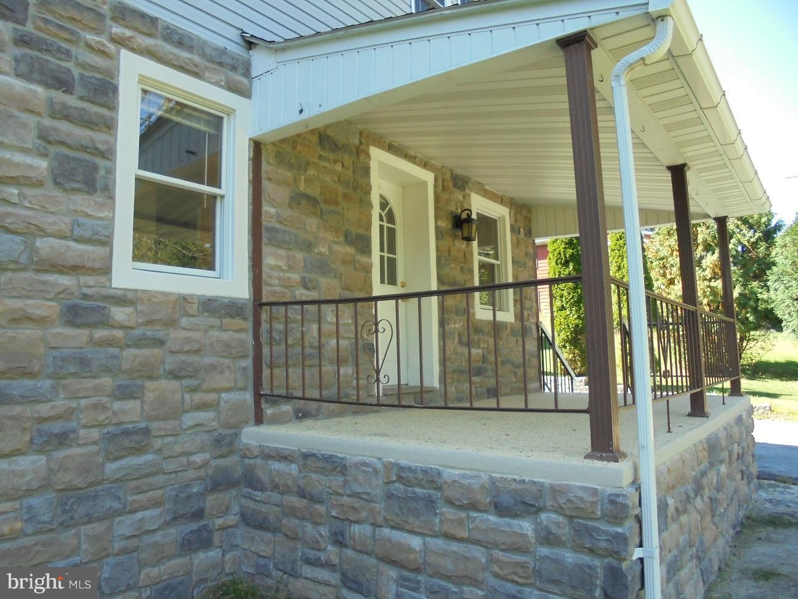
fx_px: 599
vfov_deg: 53.1
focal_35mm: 26
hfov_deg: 67.3
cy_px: 300
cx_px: 399
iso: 250
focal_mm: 4.6
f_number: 3.5
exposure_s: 1/250
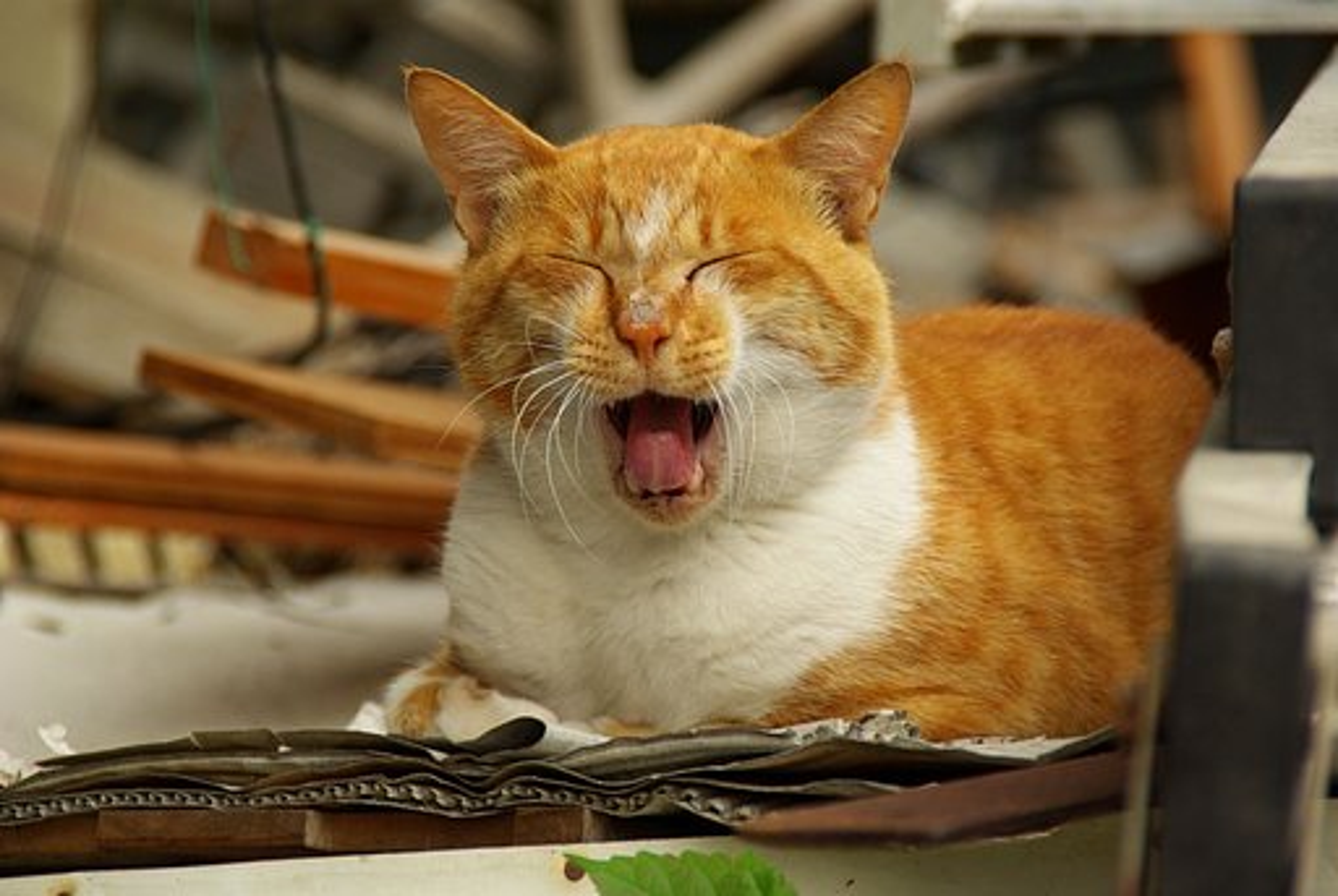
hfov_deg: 9.3
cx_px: 669
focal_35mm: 222
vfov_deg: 6.2
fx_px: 8263
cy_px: 448
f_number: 6.3
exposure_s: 1/125
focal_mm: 148
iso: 200
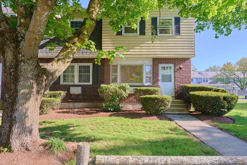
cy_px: 82
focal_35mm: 24
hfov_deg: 73.7
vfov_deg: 53.1
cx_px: 124
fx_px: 165
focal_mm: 24
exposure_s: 1/125
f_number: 8
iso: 160
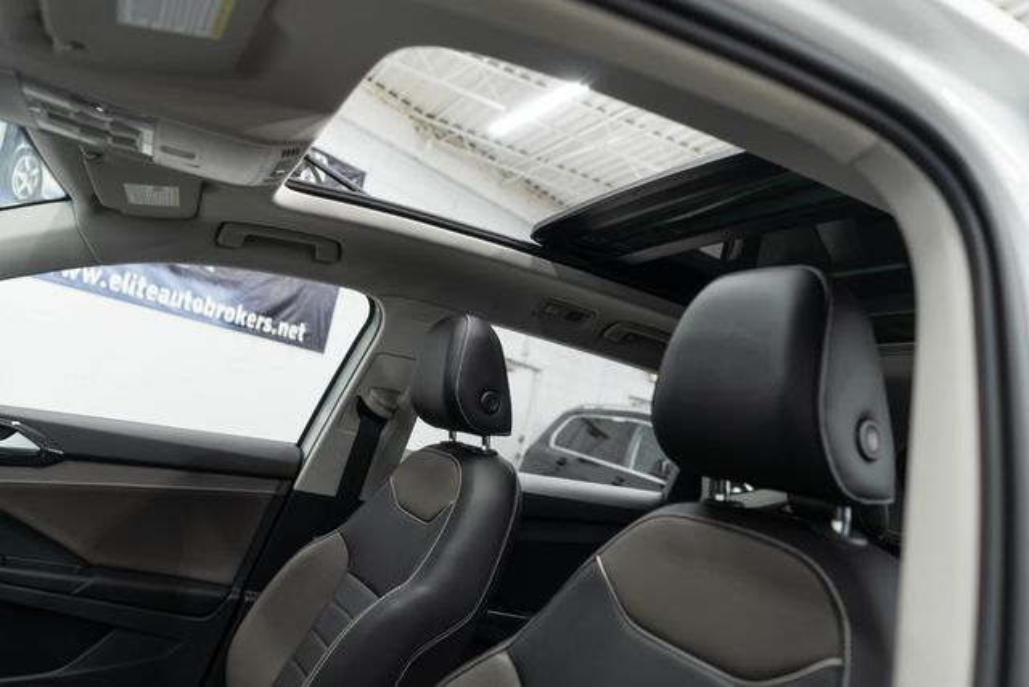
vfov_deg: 46.4
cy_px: 344
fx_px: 800
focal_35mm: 28
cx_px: 514
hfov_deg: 65.5
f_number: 3.2
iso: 400
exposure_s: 1/40
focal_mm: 28
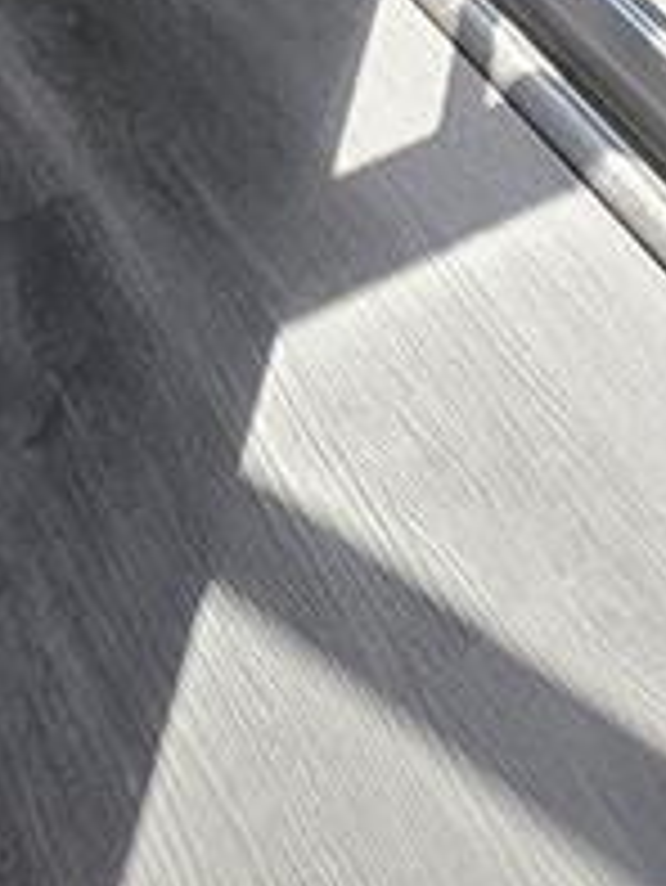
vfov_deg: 15.9
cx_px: 1084
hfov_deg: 16.5
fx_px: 2024
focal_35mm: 79
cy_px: -1111
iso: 50
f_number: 2.2
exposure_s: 1/214
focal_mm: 1.74
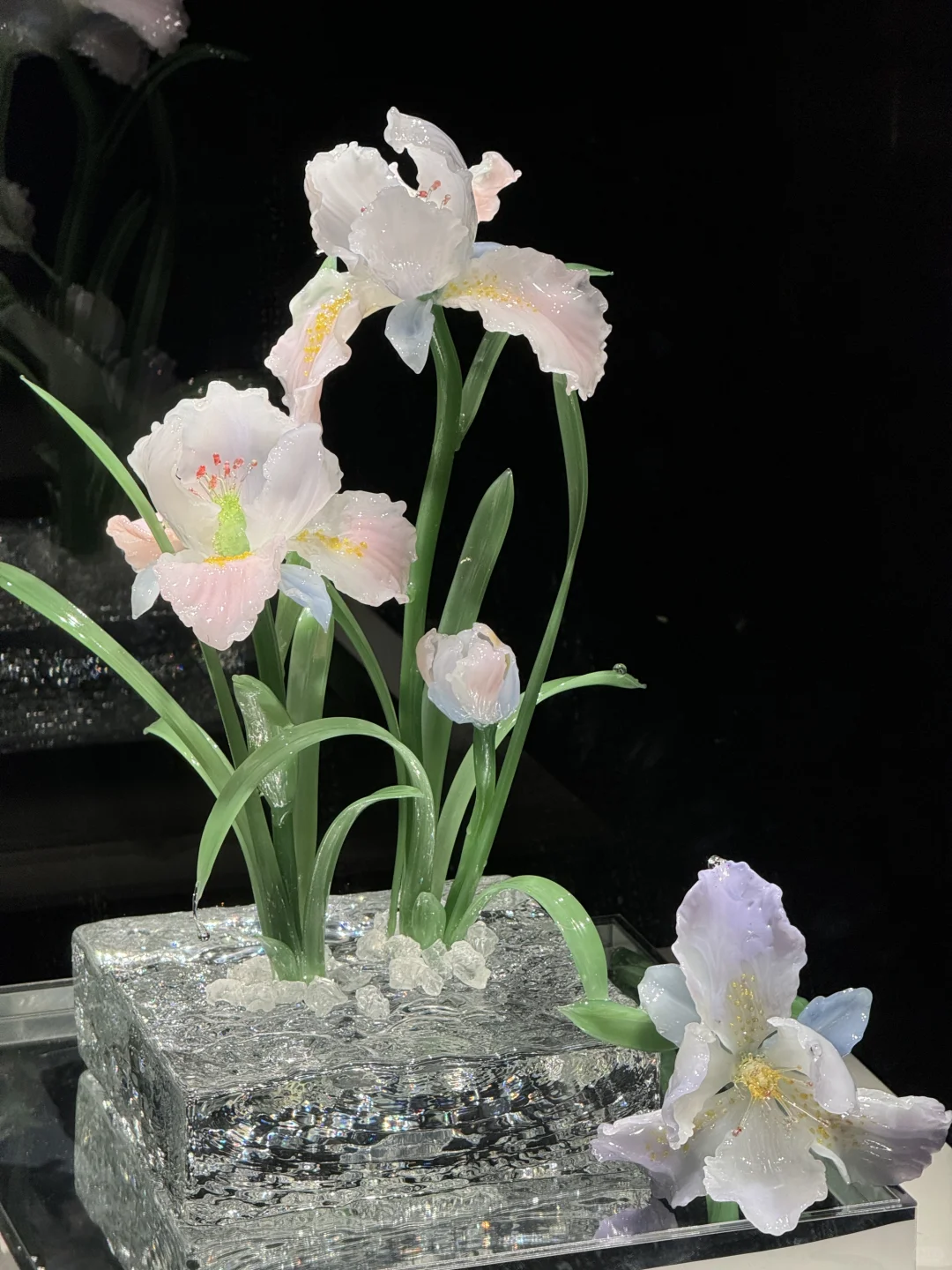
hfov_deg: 12.3
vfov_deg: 16.4
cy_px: 635
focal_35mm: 120
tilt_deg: -16.2
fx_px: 4400
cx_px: 476
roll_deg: -0.8
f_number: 2.8
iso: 250
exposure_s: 1/72
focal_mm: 15.66
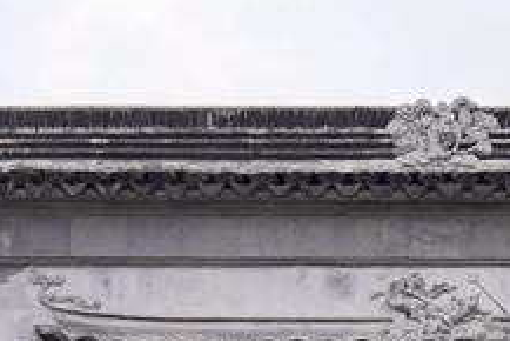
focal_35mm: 137
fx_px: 1942
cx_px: 390
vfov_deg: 9.2
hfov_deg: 14.9
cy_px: 740
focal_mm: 29
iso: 100
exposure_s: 1/125
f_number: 6.3
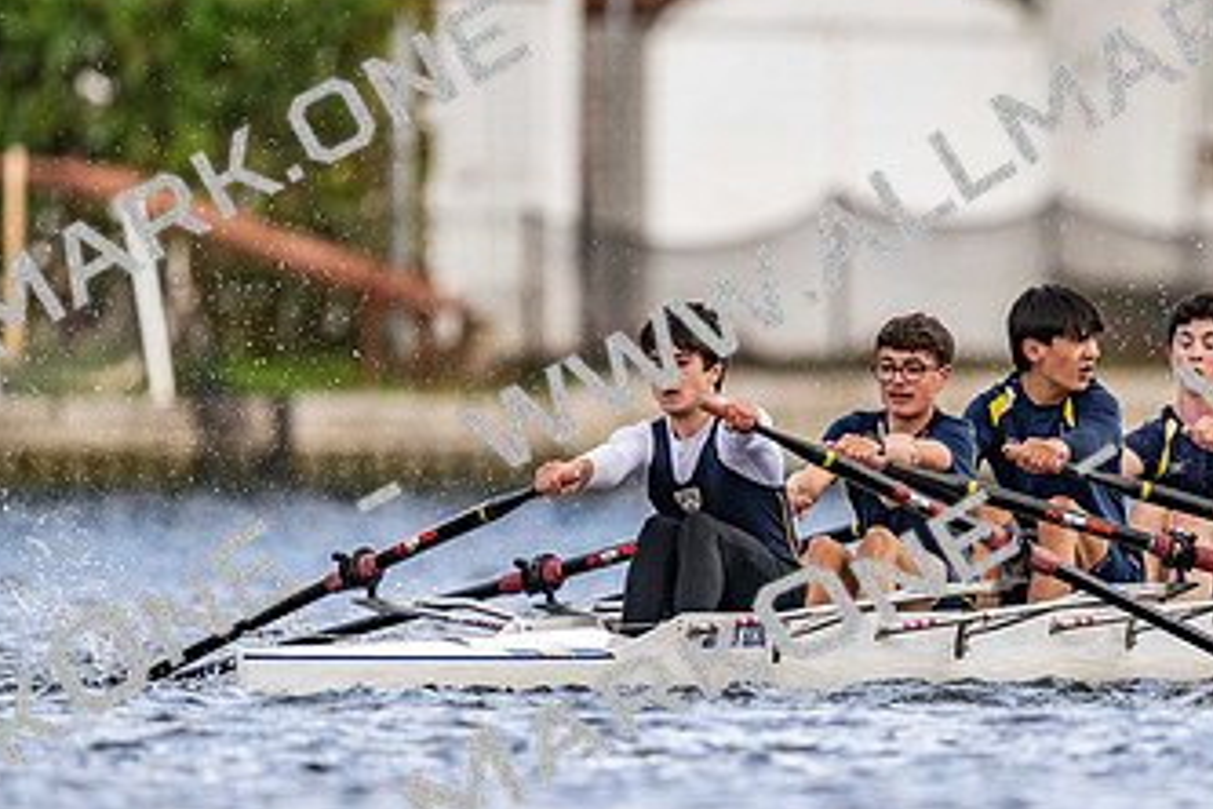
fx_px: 35242
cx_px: 911
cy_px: 479
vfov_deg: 1.3
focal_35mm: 1046
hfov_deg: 2.0
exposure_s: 1/2500
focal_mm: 600
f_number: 4
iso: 560
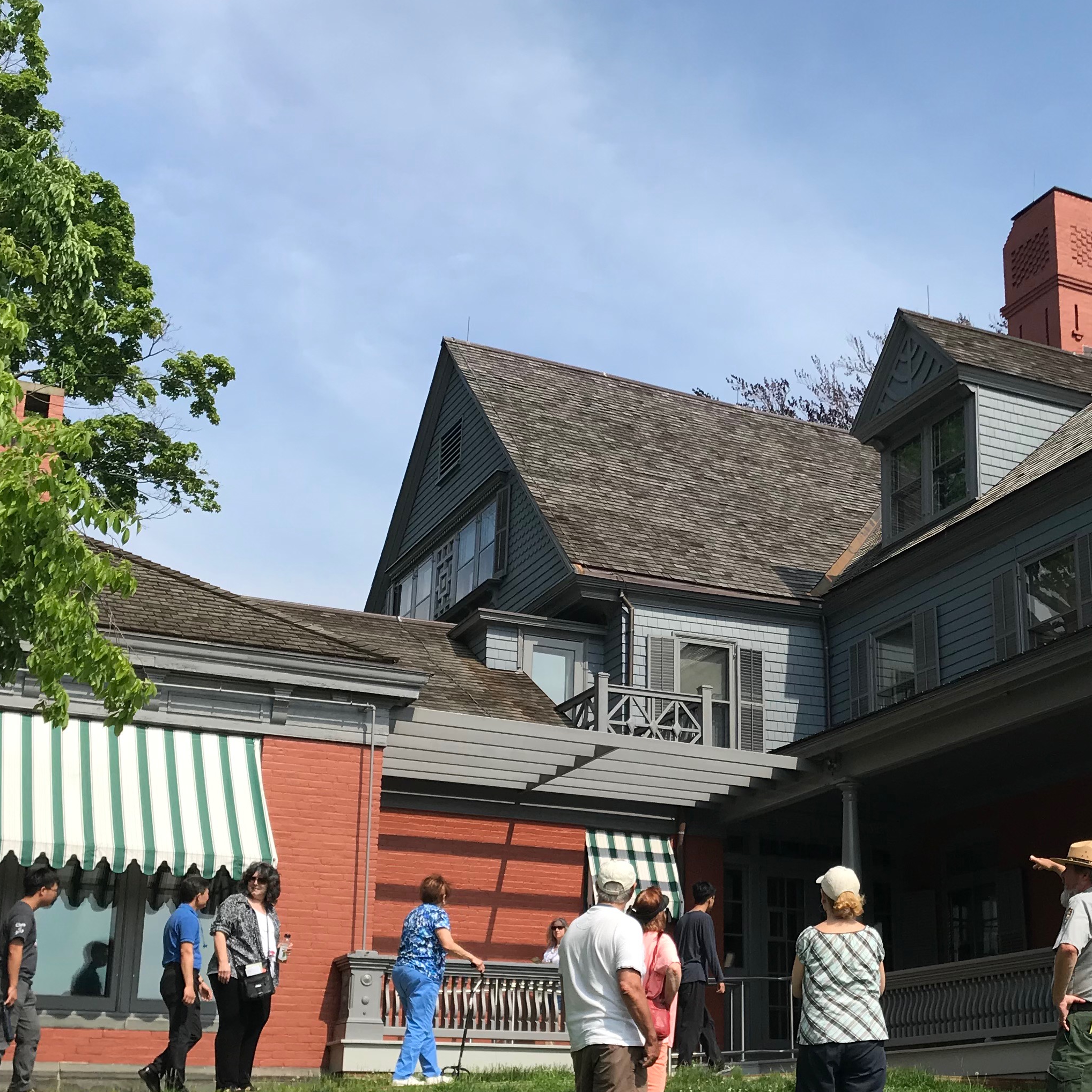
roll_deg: +1.6
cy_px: 687
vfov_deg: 34.5
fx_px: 1749
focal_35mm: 49
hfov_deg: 34.4
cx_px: 724
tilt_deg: +17.1
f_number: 1.8
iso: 20
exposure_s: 1/2398
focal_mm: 3.99
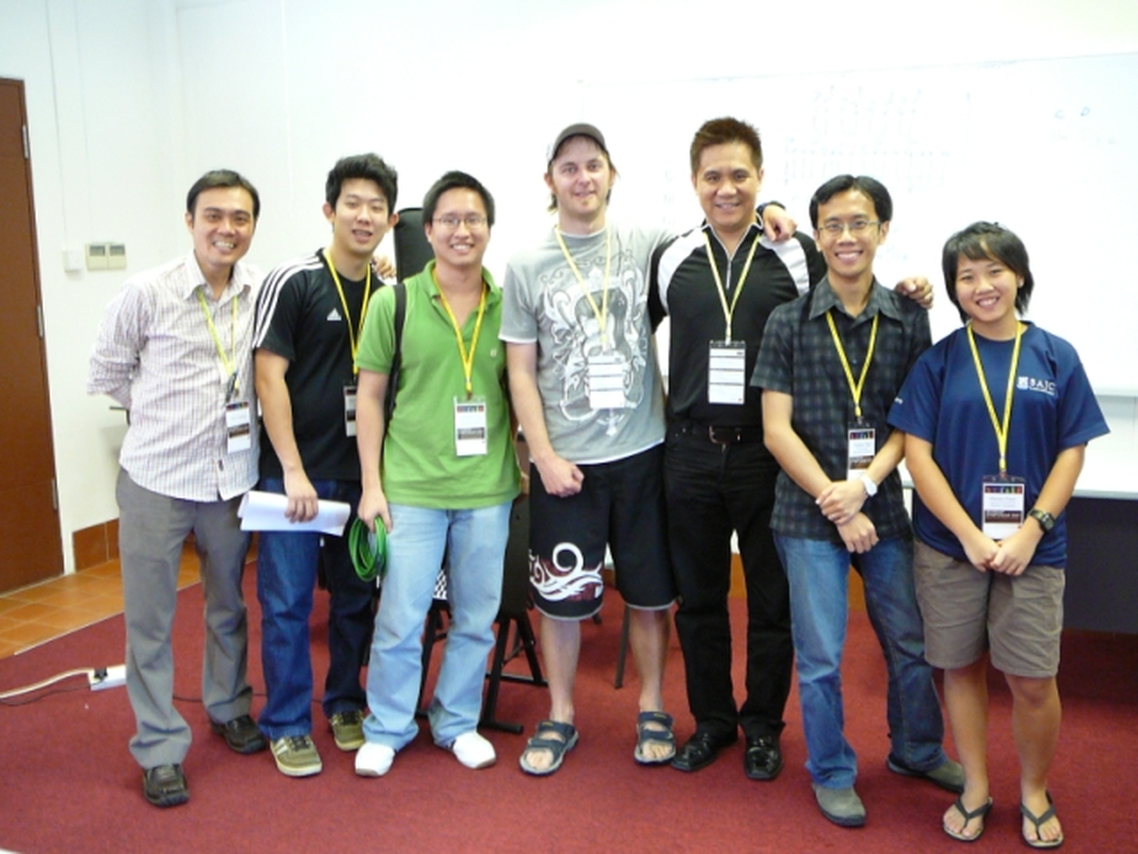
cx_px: 569
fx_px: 1151
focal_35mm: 35
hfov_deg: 52.6
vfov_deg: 40.7
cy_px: 427
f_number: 2.8
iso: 200
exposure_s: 1/8
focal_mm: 5.2
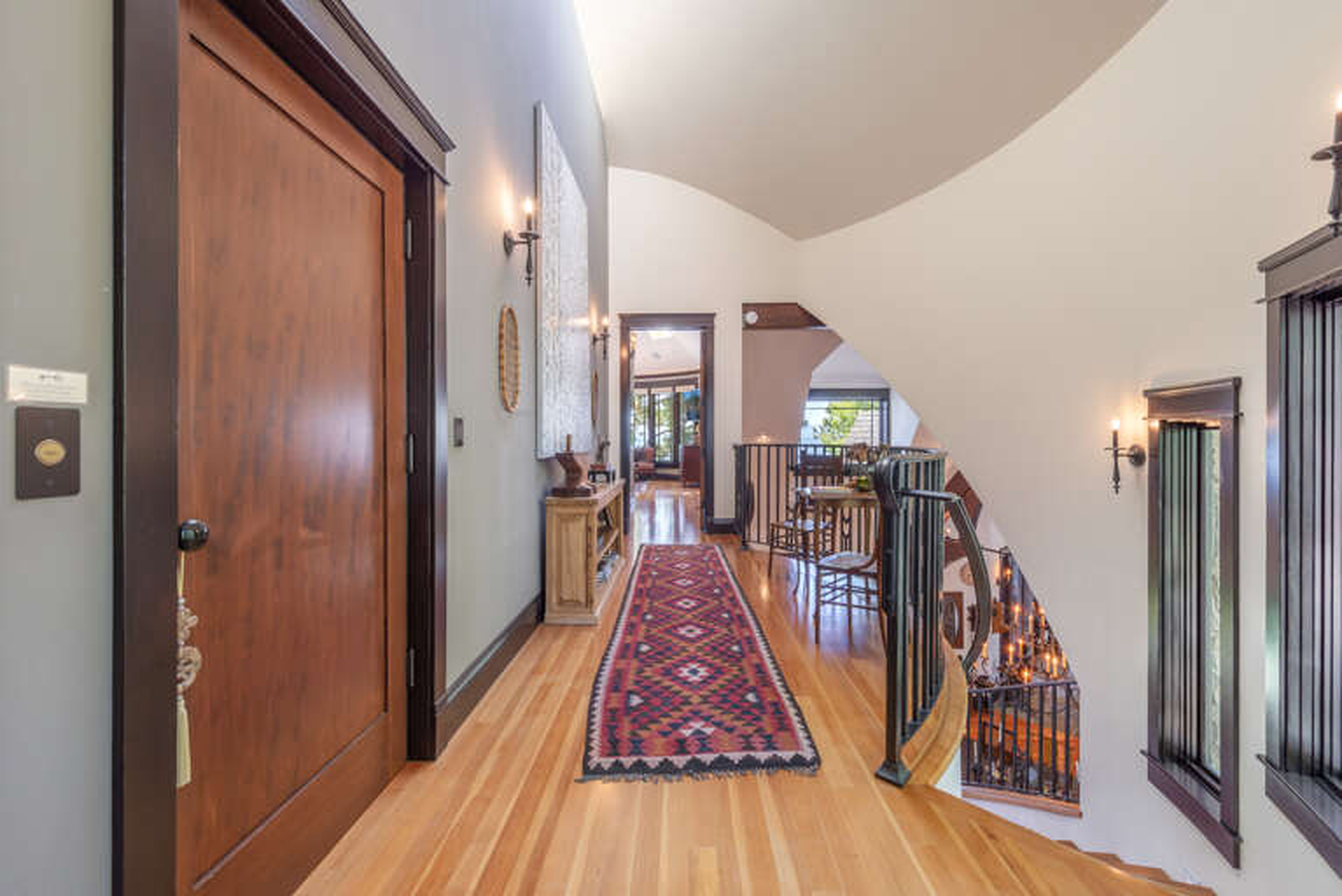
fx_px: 522
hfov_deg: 104.2
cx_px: 671
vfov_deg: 81.3
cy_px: 448
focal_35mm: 14
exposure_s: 1/6
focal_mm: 14
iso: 50
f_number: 8
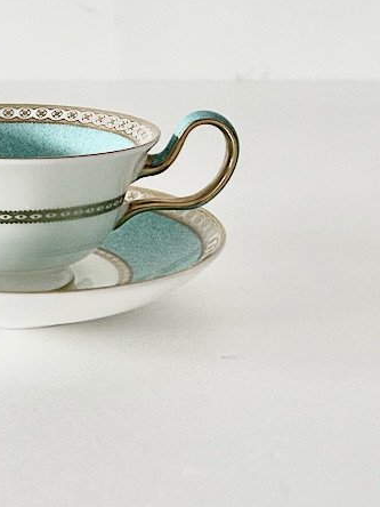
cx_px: -13
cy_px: 97
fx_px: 1098
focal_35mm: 75
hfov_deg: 19.0
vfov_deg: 25.5
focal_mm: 5.7
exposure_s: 1/60
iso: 125
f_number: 1.5
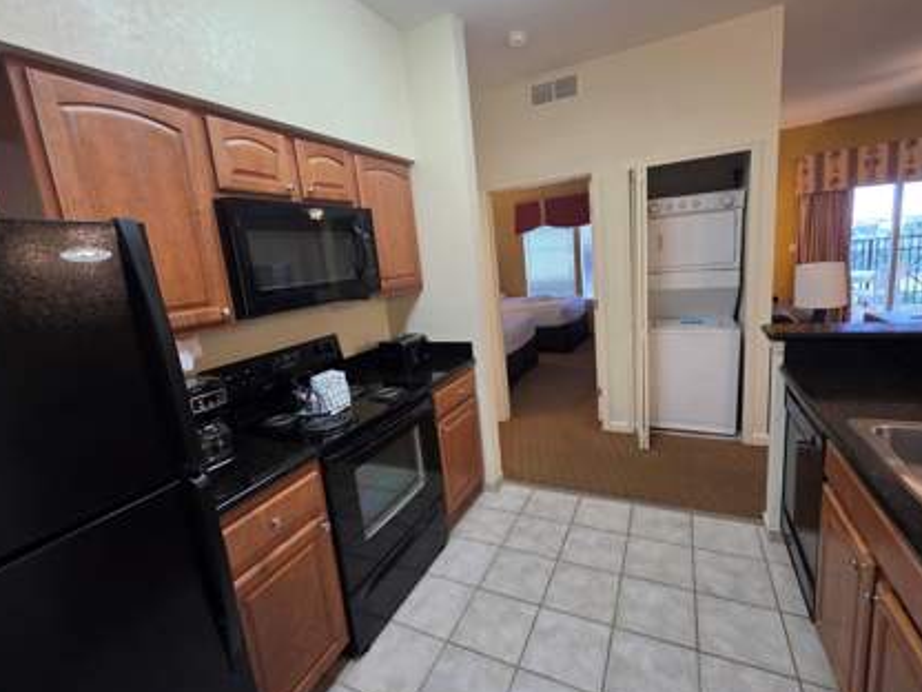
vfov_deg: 81.7
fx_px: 400
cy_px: 342
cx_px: 468
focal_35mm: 15
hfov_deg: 98.2
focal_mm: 2.2
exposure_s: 1/60
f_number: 1.9
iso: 200
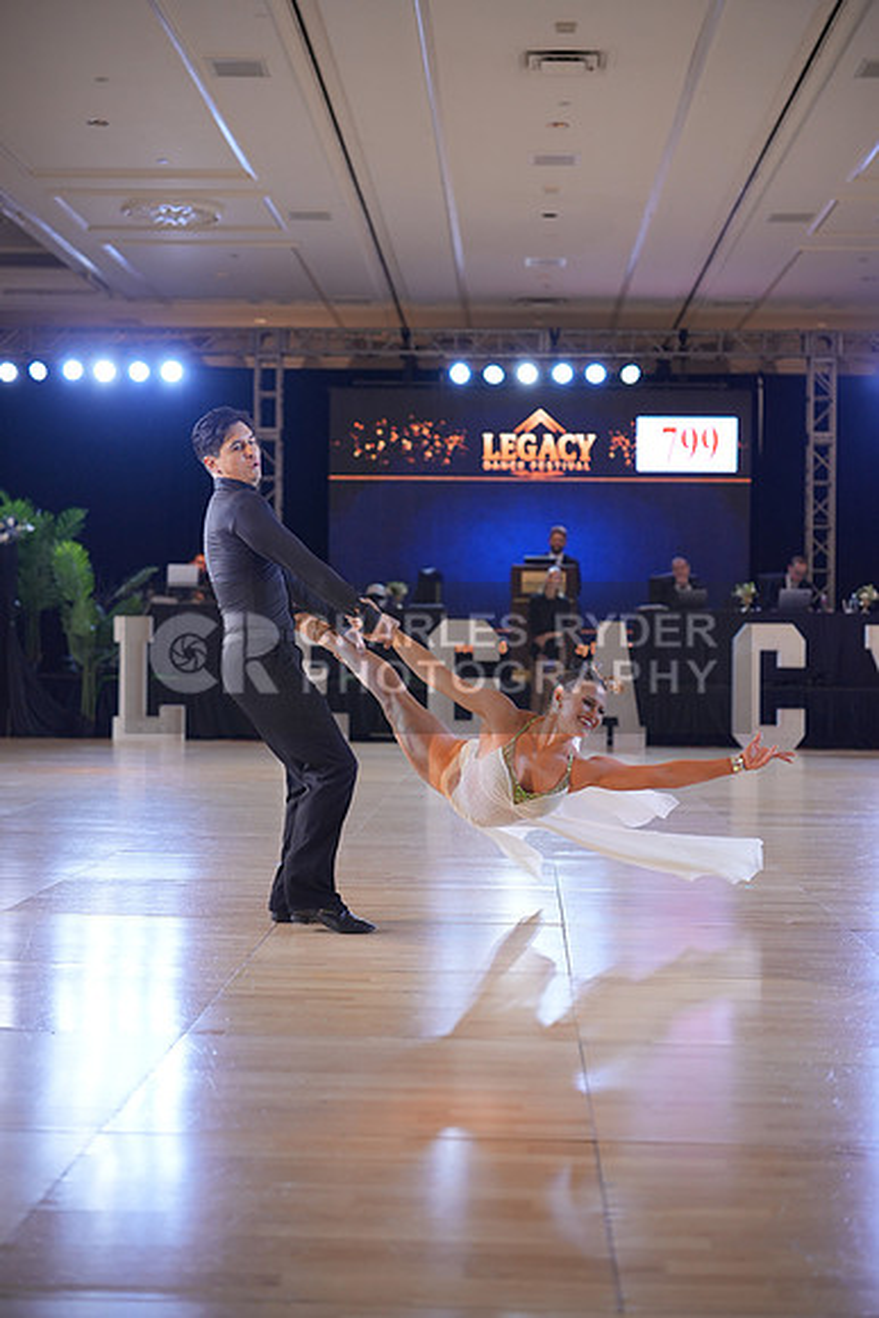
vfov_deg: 37.5
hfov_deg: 25.5
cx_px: 440
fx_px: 1940
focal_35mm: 53
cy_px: 659
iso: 800
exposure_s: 1/500
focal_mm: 53
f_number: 2
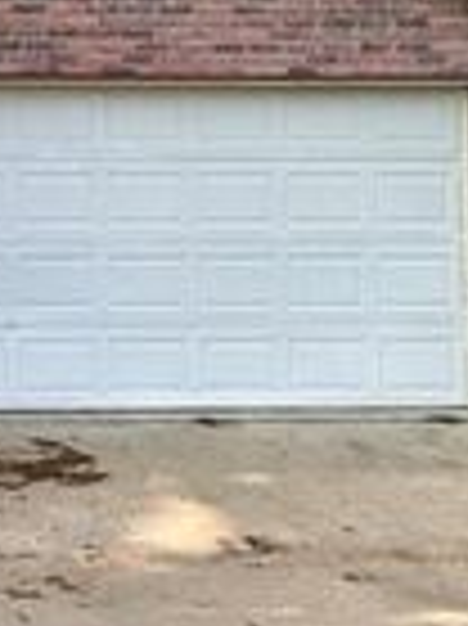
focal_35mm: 67
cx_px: -315
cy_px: -92
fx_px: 1210
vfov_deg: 26.3
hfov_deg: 18.3
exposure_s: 1/530
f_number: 2.2
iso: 40
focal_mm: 2.22
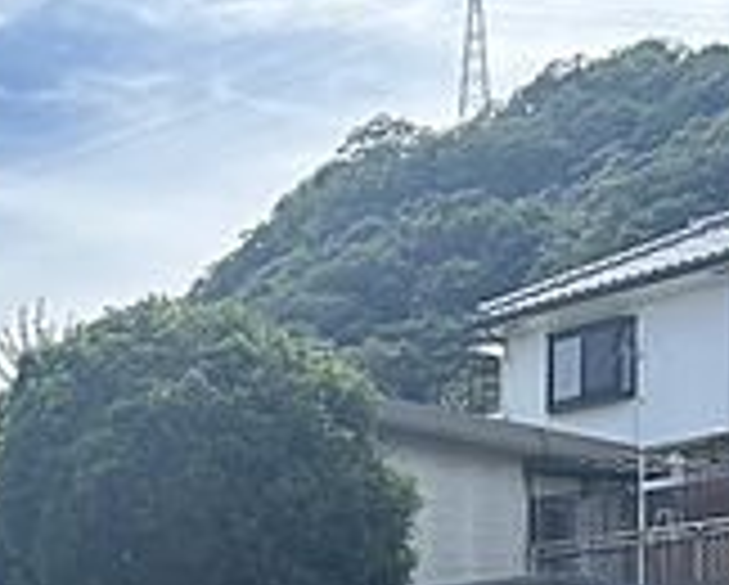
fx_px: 2031
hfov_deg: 19.7
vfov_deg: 15.0
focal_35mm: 94
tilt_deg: -1.6
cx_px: -14
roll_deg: +1.8
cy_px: 914
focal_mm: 5.7
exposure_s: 1/2353
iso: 50
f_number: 1.5
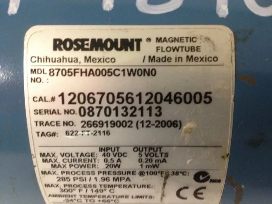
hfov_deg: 52.6
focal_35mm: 35
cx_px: 136
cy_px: 102
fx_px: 275
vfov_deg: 40.7
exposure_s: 1/20
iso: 200
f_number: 2.4
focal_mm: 4.28
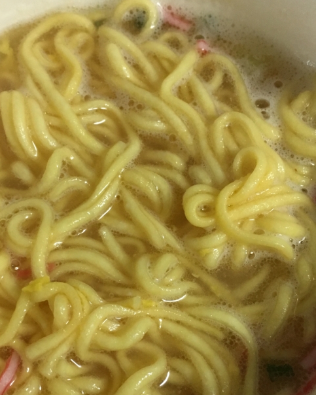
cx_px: 134
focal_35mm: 48
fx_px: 561
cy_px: 257
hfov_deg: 31.4
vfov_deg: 38.4
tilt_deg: -70.4
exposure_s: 1/30
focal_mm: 4.15
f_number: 2.2
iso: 160
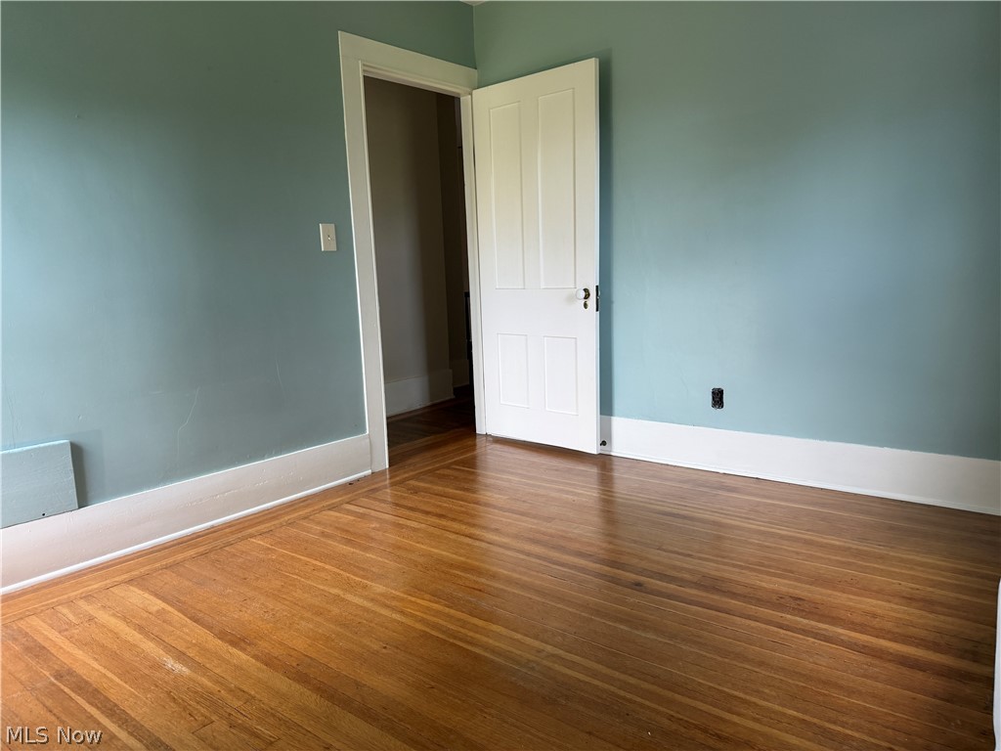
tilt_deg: -9.1
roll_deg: +2.4
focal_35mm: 24
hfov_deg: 71.6
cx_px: 500
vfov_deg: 56.8
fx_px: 694
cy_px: 376
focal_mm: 6.76
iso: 200
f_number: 1.78
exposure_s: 1/121
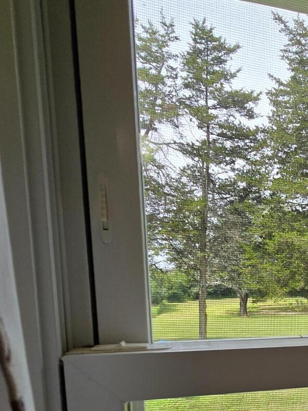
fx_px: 391
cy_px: 339
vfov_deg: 51.3
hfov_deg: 36.0
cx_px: 345
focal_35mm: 33
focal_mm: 2.2
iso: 50
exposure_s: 1/488
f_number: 2.2
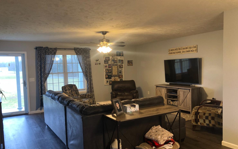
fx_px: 195
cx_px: 118
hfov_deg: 62.9
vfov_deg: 41.8
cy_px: 82
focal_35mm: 30
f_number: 1.8
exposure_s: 1/60
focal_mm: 3.99
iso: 320
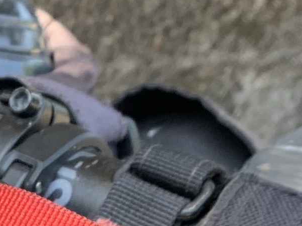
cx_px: -220
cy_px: 551
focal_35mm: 174
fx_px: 1519
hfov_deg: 10.7
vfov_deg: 7.9
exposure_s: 1/121
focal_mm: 4.25
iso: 64
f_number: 1.8
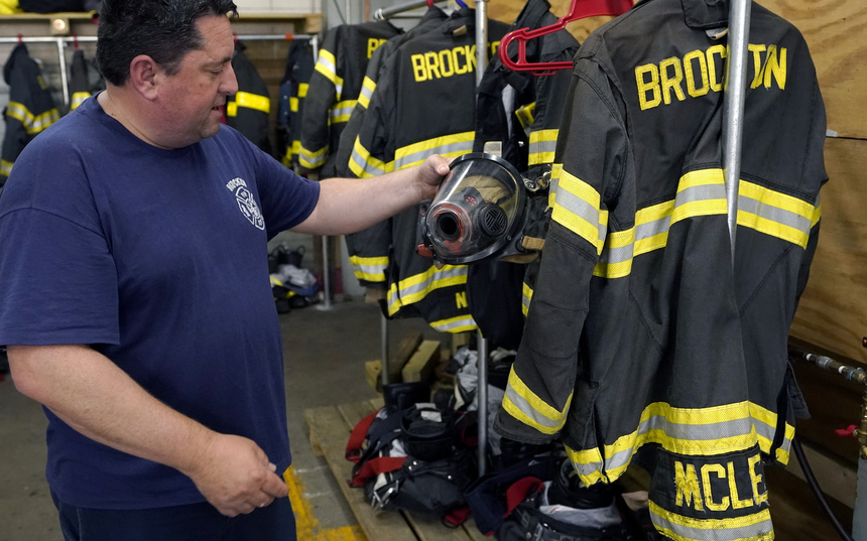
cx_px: 391
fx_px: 803
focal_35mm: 34
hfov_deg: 56.6
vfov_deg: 37.2
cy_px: 232
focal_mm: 28
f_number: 3.5
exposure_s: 1/640
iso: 5000
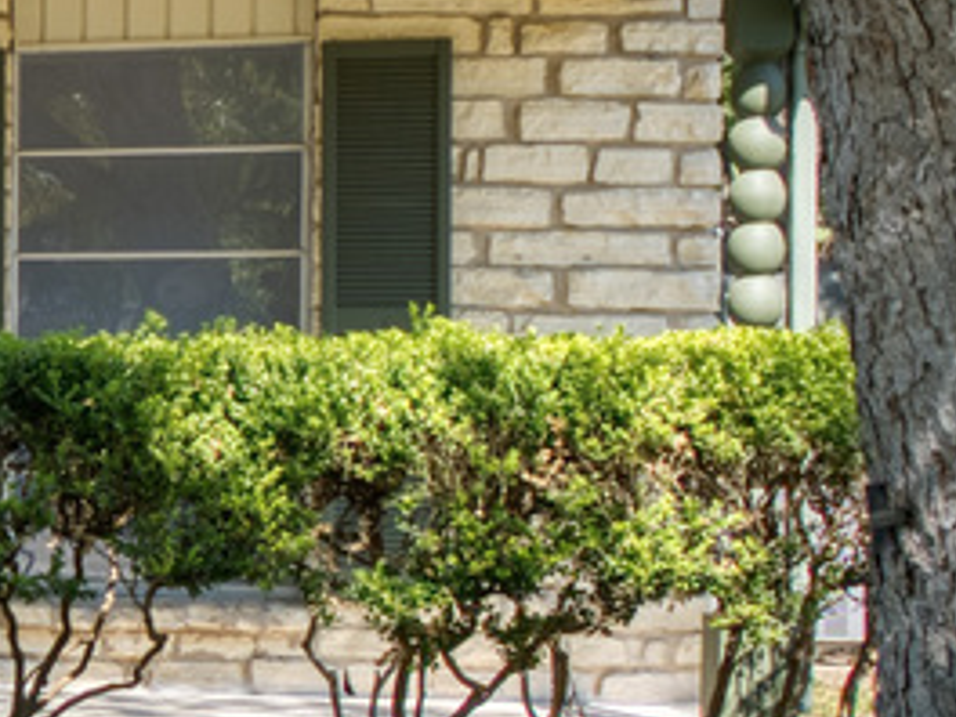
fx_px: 3093
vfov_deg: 13.2
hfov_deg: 13.2
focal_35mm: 112
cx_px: -1338
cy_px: 460
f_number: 11
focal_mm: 19
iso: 100
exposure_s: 1/15
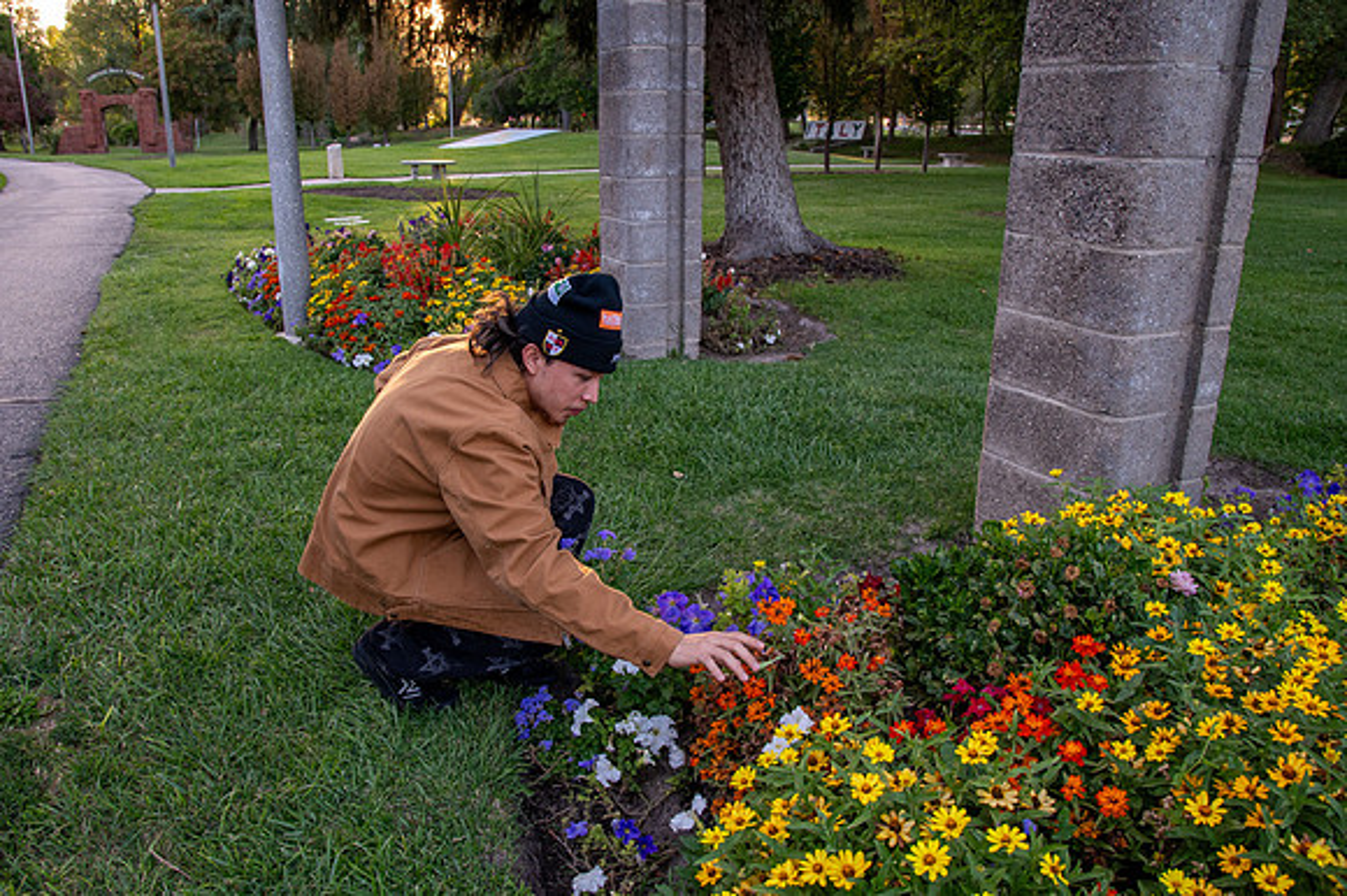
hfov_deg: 68.7
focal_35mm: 26
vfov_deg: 48.9
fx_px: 985
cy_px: 446
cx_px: 636
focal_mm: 24
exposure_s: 1/125
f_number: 8
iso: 1250
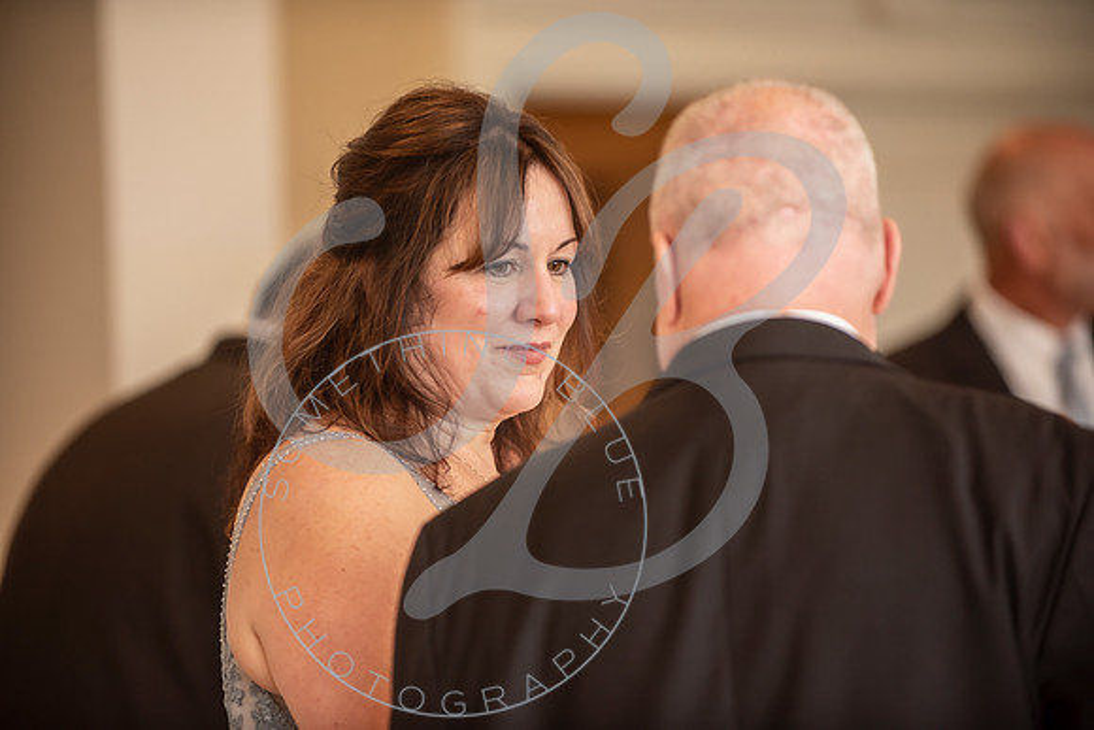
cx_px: 547
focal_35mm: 200
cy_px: 365
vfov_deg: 6.9
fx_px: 6079
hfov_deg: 10.3
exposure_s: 1/250
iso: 250
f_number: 2.8
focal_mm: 200
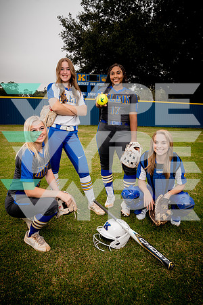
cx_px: 102
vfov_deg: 69.4
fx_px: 220
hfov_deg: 49.6
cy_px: 152
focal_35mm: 26
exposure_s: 1/250
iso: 200
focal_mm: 26
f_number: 8
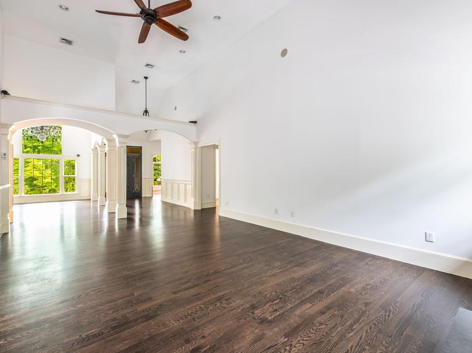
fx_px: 218
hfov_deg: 94.4
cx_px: 221
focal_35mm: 16
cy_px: 173
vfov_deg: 78.1
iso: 1000
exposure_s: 1/3
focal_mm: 14
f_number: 10
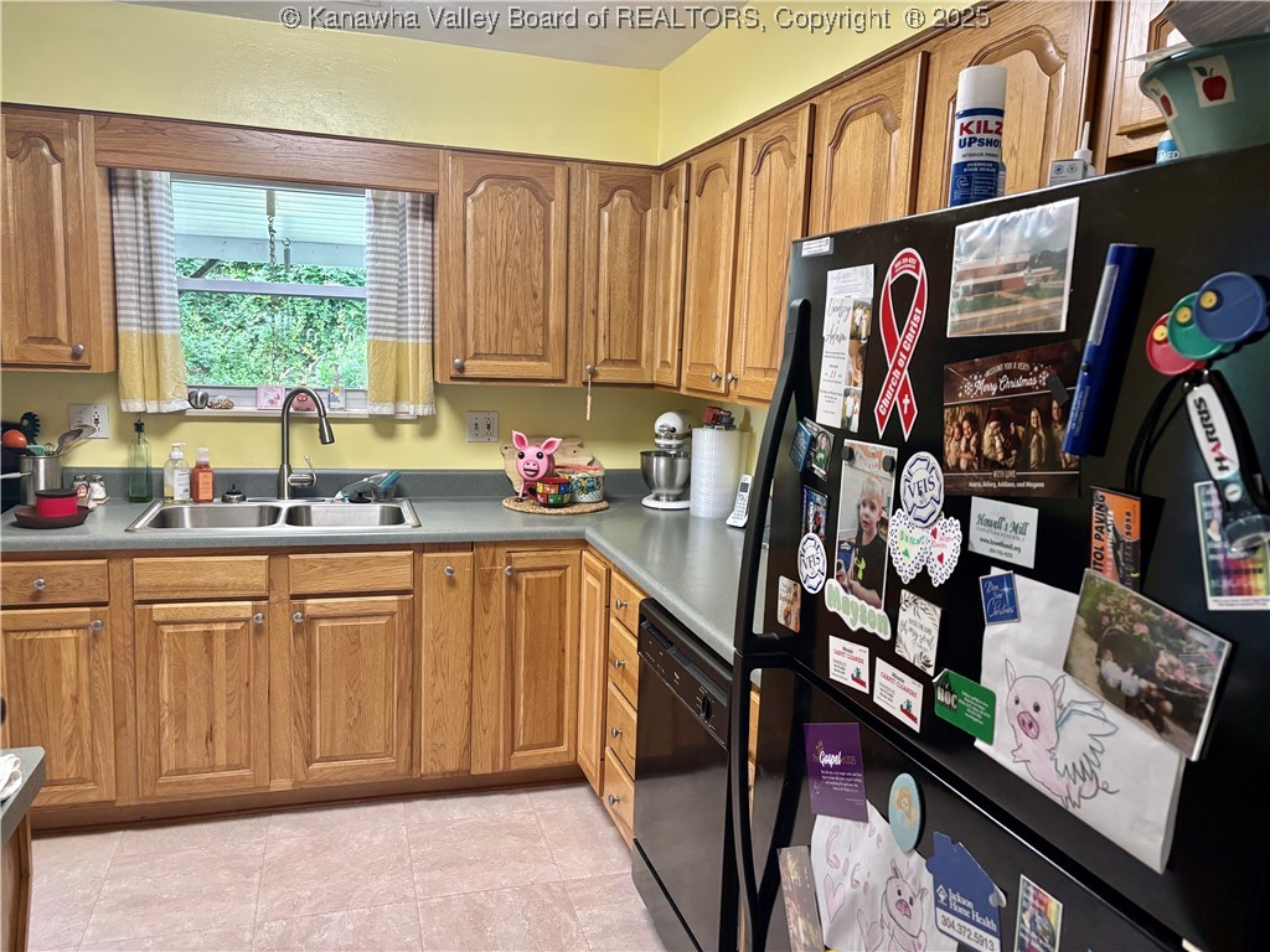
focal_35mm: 26
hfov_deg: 67.3
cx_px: 635
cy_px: 476
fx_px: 954
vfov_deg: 53.1
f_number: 1.6
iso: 320
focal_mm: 5.96
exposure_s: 1/60
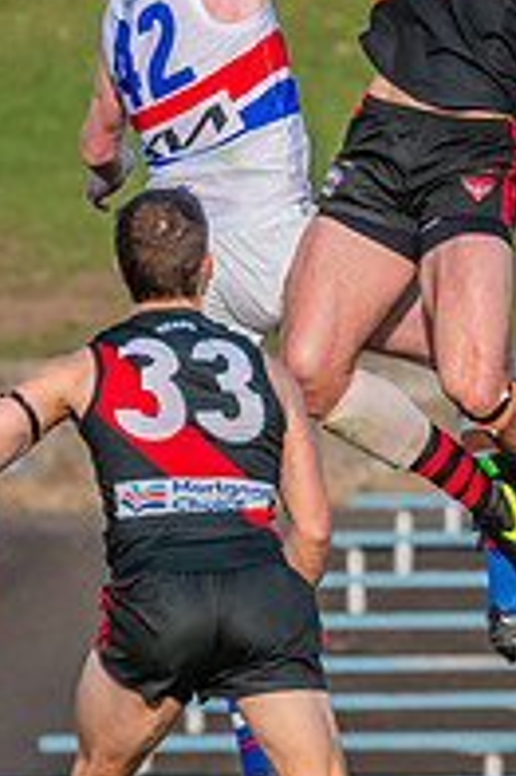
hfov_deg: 0.8
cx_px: 335
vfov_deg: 1.3
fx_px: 35406
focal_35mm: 1644
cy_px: 139
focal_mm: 420
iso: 800
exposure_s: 1/1250
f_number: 8
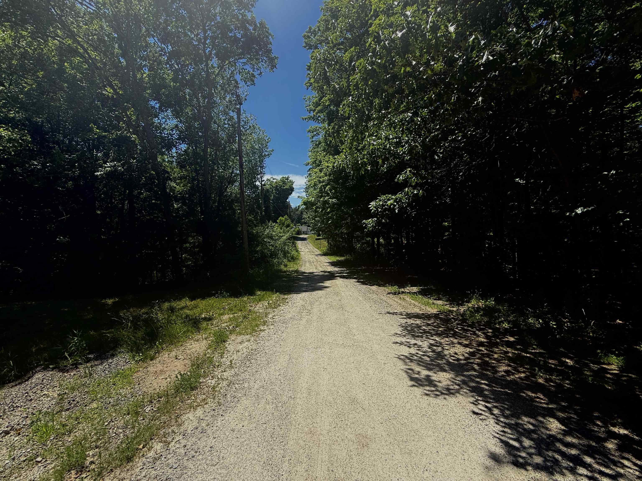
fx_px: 260
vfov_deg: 85.7
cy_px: 240
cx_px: 321
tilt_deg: -1.6
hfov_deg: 102.1
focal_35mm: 14
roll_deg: -0.8
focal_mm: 2.22
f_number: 2.2
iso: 50
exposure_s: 1/1125
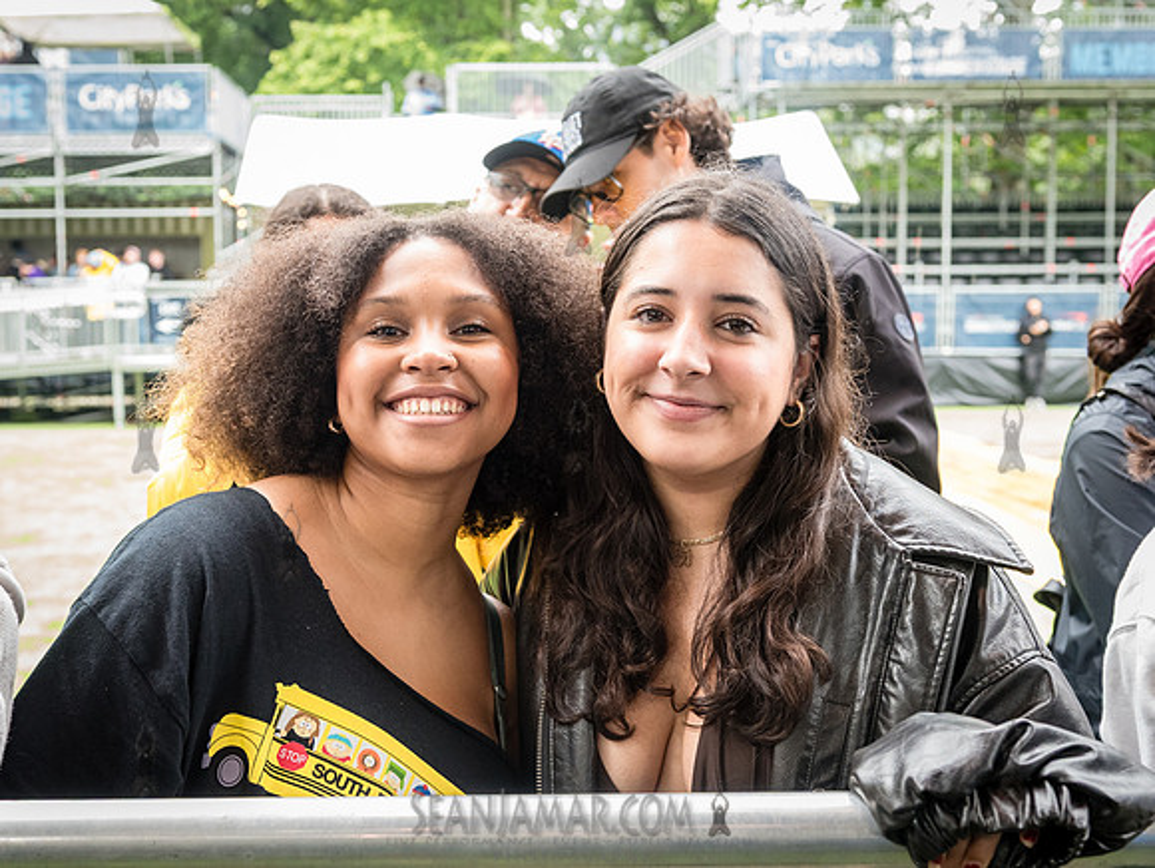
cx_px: 504
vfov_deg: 29.3
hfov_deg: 38.3
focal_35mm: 50
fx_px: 1659
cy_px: 463
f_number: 4.5
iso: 2000
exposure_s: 1/125
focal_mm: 38
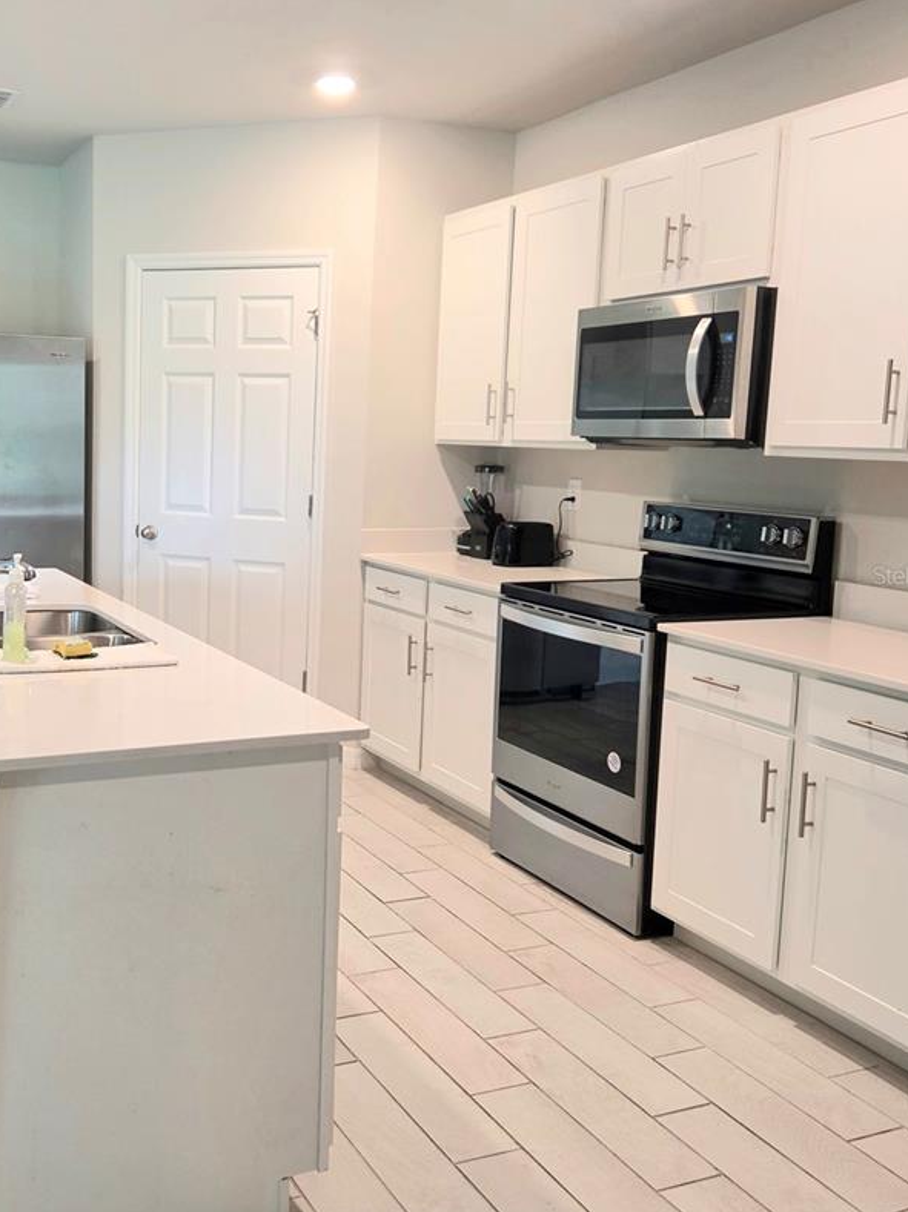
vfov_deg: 52.6
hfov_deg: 40.1
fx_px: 1225
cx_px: 290
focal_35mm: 35
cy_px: 575
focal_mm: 5.4
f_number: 1.8
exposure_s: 1/120
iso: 320
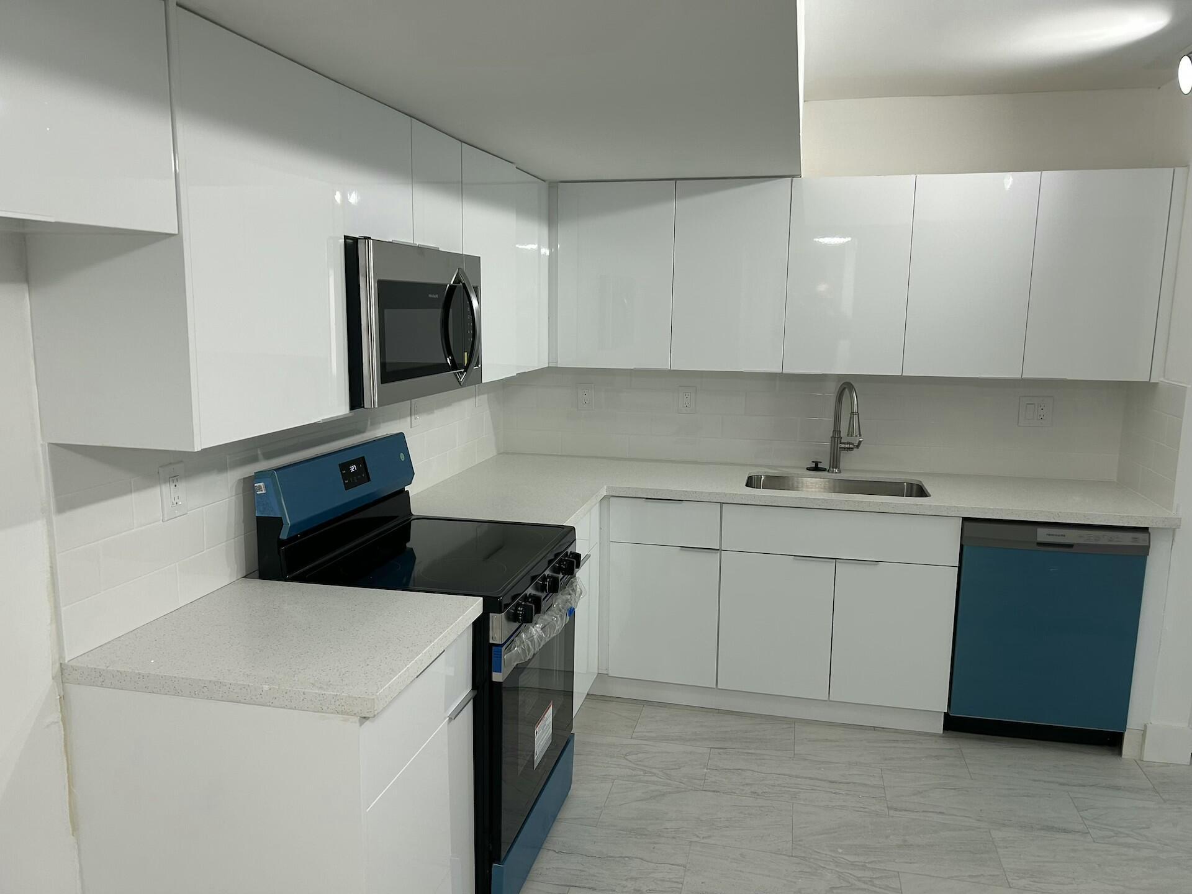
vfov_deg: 53.1
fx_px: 895
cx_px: 596
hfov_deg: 67.3
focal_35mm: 26
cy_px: 447
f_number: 1.5
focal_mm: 5.7
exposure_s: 1/60
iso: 100
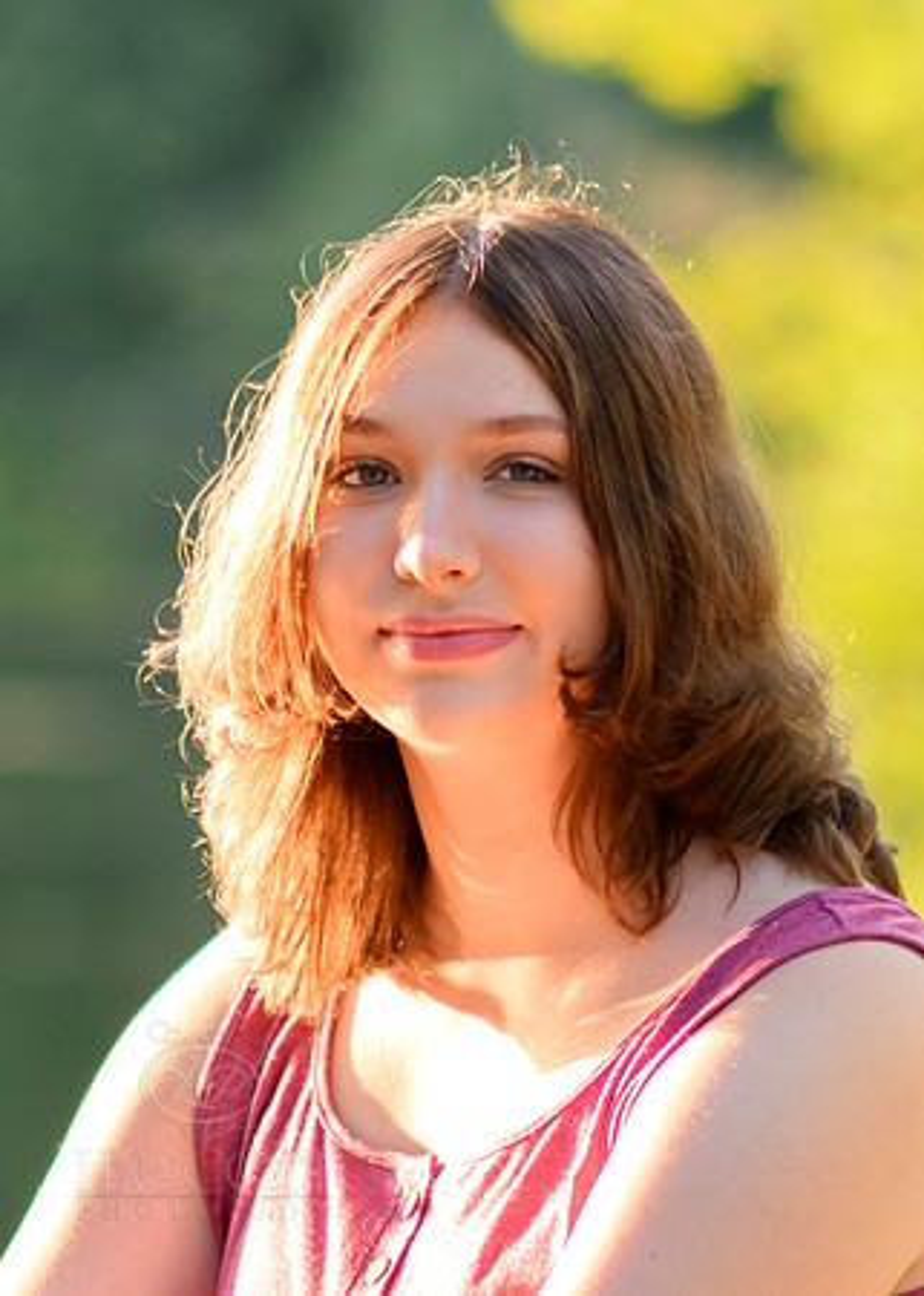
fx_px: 13769
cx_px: -96
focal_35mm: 374
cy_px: 1371
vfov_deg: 5.4
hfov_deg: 3.8
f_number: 1.8
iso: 125
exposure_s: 1/640
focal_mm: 85
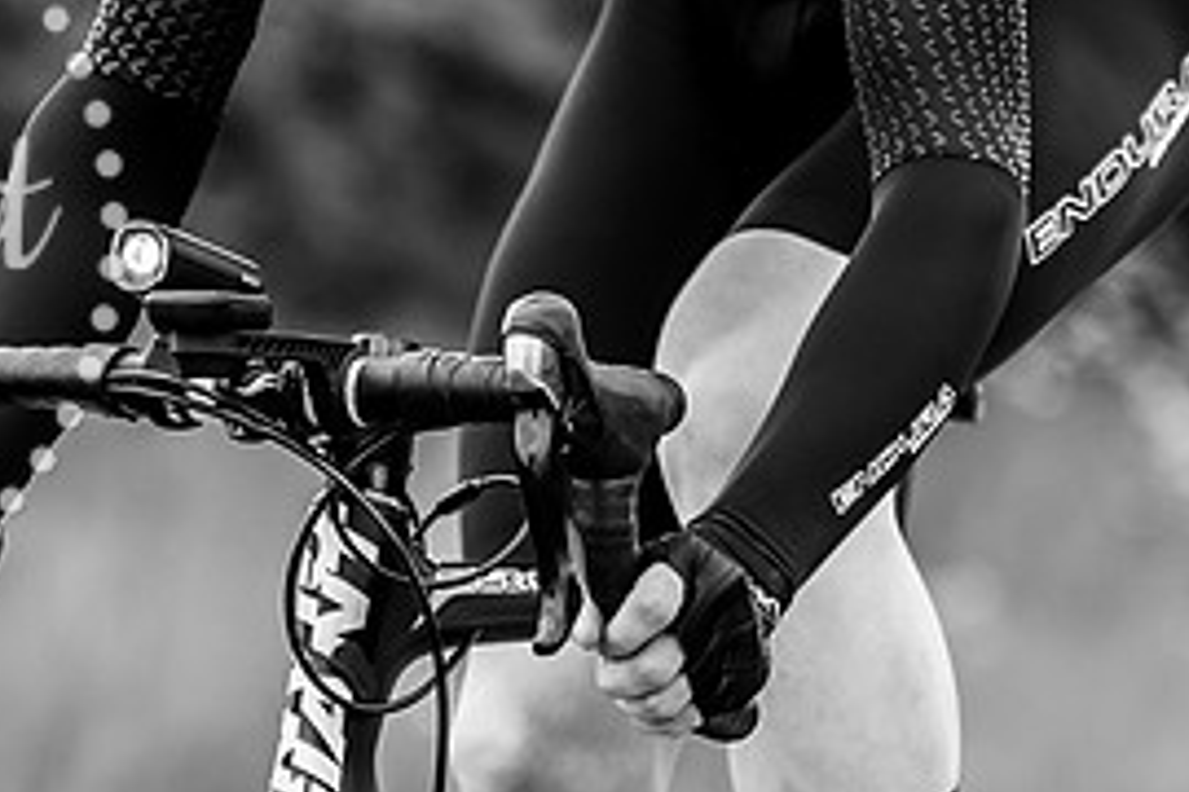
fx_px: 13672
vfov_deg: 3.3
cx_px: 314
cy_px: 99
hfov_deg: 5.0
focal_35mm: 414
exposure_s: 1/1250
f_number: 3.2
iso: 250
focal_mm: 118
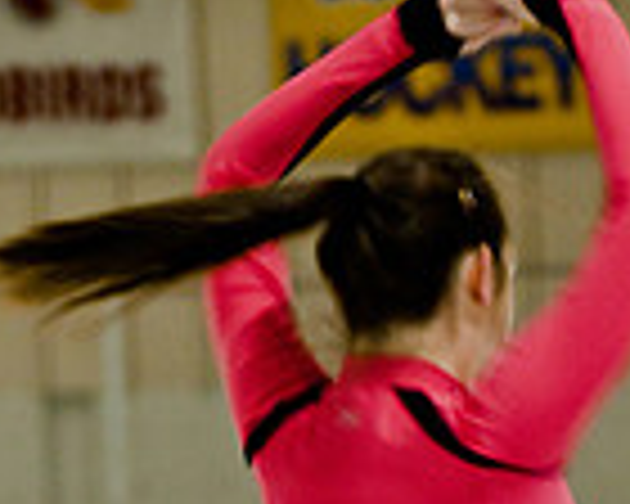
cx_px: 484
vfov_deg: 3.0
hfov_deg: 3.8
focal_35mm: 508
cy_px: 886
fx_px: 9472
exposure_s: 1/125
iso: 800
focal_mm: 112
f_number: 2.8
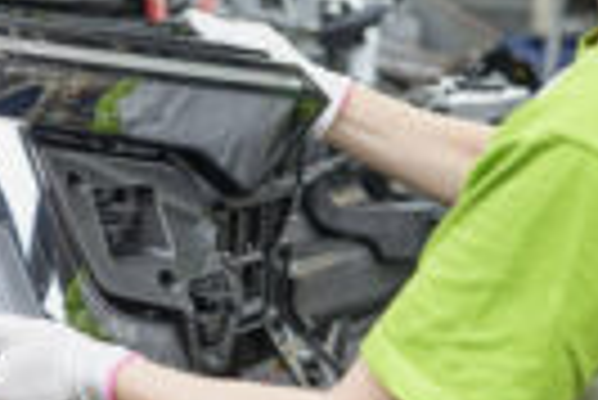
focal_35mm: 101
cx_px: 81
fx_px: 1680
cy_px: 99
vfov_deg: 13.5
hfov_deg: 19.9
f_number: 2
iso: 1000
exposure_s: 1/500
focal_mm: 35
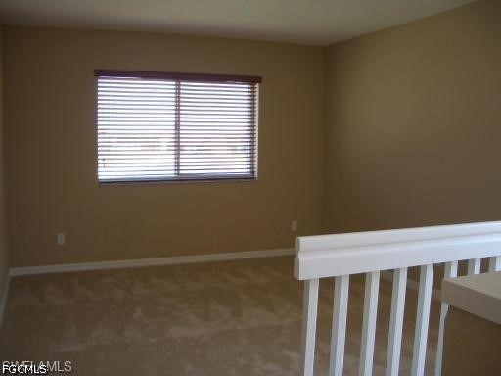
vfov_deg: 40.7
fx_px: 507
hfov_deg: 52.6
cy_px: 188
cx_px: 250
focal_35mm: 35
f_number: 2.6
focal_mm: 5.8
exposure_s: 1/125
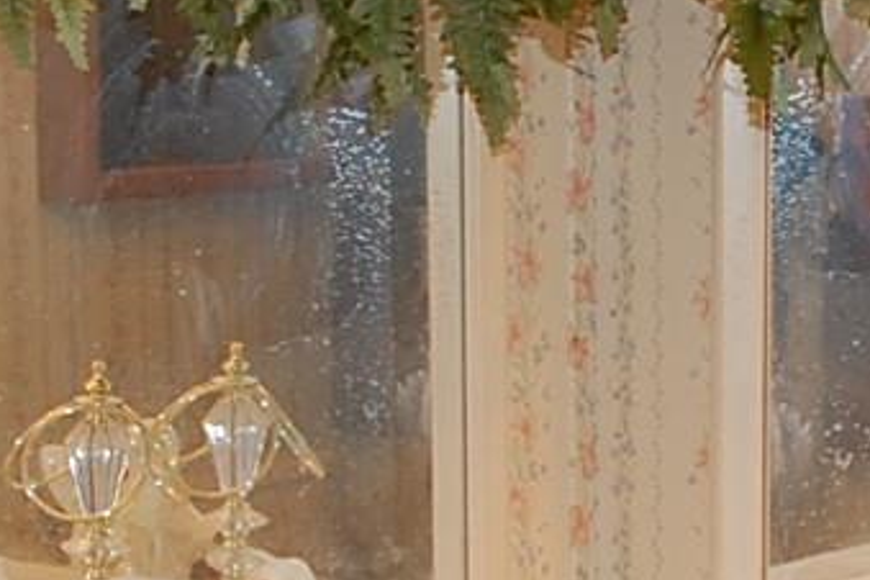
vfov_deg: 10.2
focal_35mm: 133
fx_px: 3214
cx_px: 891
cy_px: 557
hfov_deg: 15.1
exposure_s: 1/60
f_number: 3.8
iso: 400
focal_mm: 20
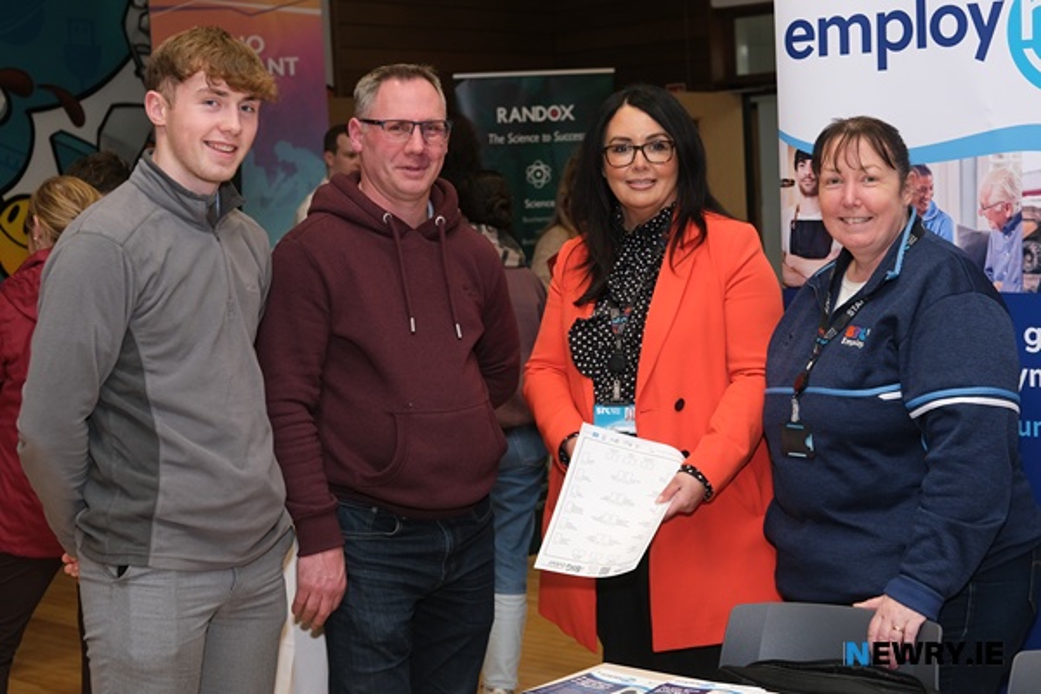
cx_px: 520
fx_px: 1532
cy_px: 347
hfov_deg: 37.5
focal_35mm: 53
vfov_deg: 25.5
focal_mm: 35
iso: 400
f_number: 3.6
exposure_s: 1/125
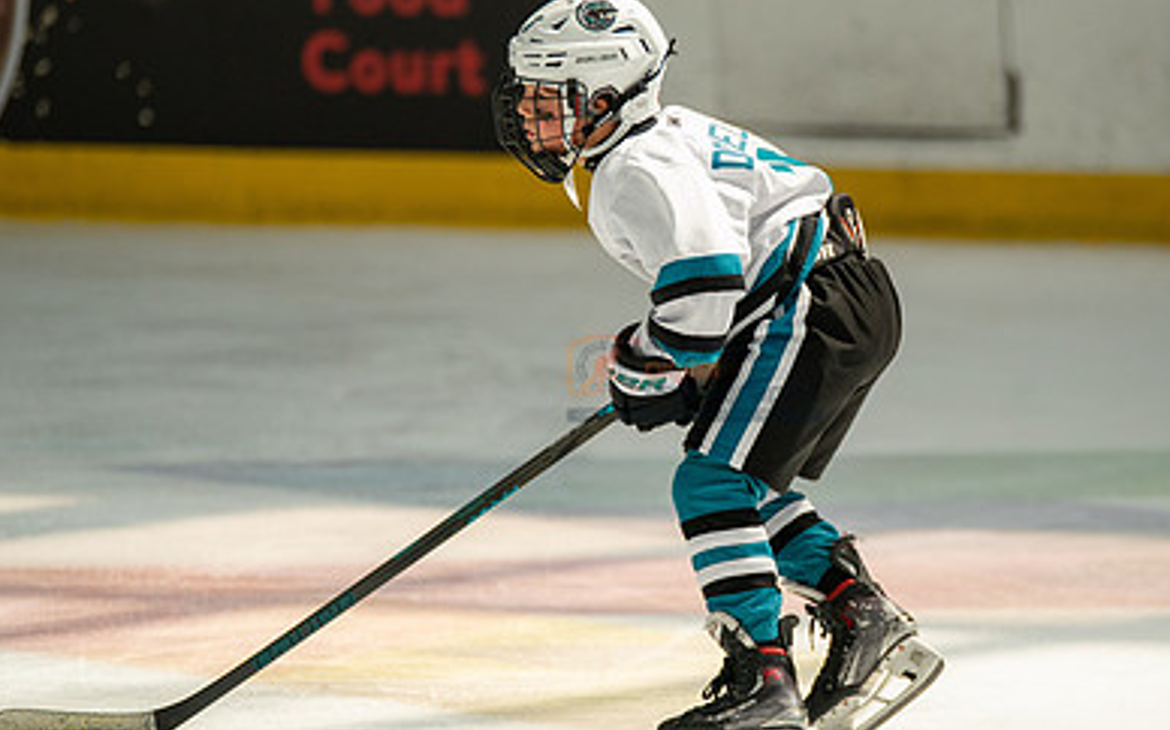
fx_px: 12683
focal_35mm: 398
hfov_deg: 5.3
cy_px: 376
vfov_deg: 3.3
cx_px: 697
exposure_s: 1/5000
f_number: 3.2
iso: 1600
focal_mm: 261
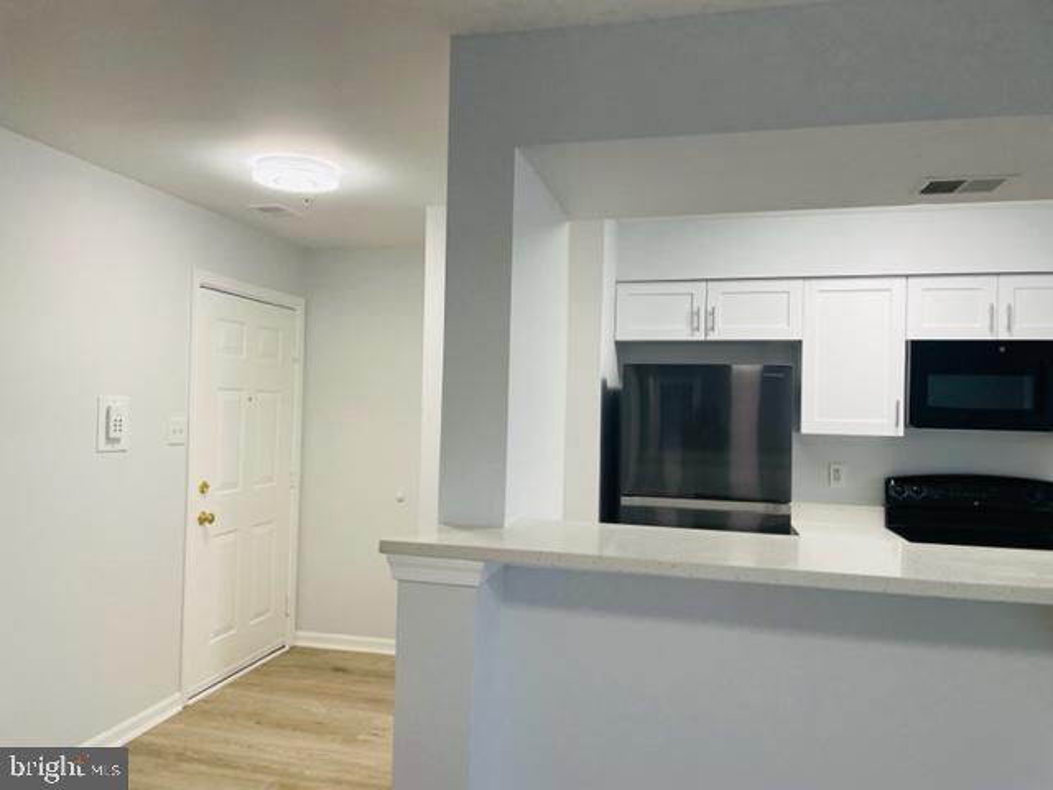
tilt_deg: +0.1
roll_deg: -0.5
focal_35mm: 26
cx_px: 526
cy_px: 395
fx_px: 791
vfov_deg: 53.1
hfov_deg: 67.3
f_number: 1.6
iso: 80
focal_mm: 4.2
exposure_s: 1/120
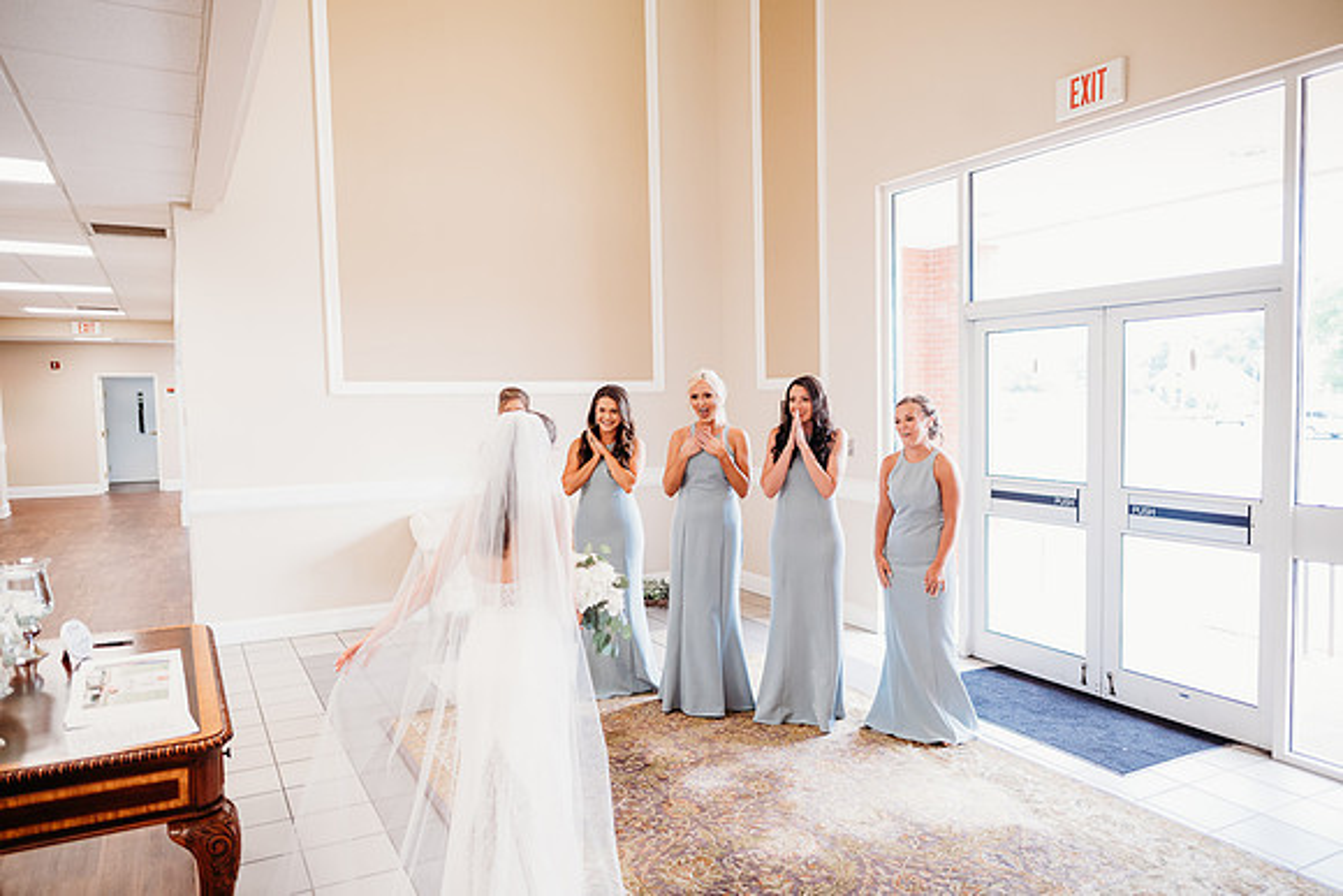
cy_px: 448
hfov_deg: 73.7
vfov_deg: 53.2
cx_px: 672
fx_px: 896
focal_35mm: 24
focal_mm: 24
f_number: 2.5
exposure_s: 1/160
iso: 640
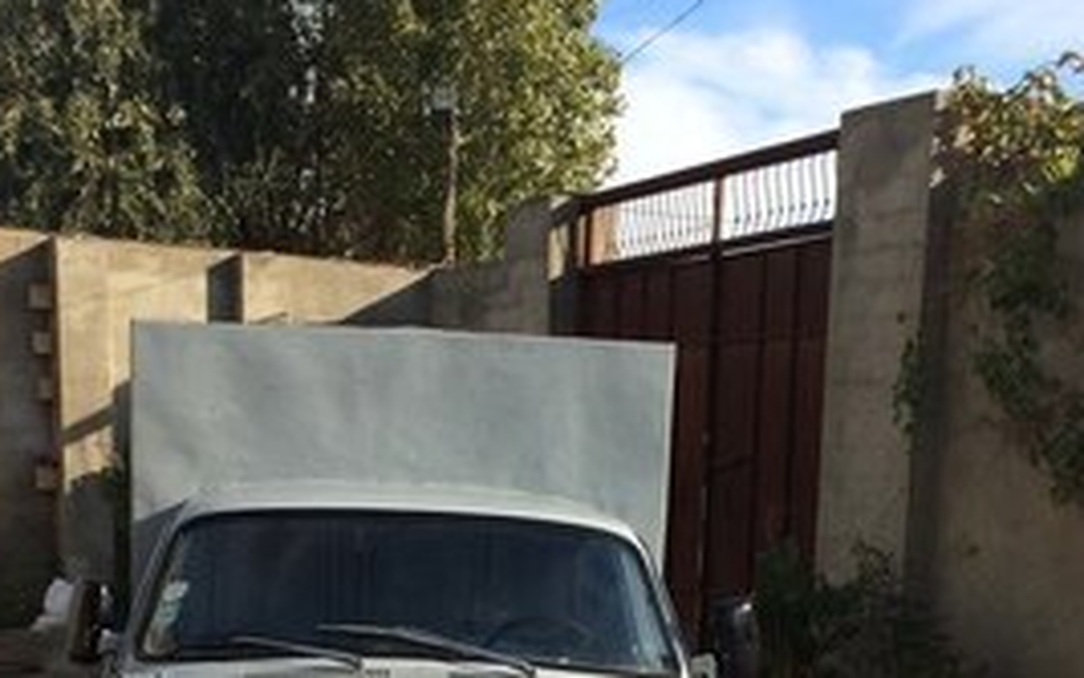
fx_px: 1684
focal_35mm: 57
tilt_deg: -10.2
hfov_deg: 35.6
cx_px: 483
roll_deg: +0.5
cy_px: 779
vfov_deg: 21.4
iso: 32
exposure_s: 1/1172
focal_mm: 4.15
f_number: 2.2
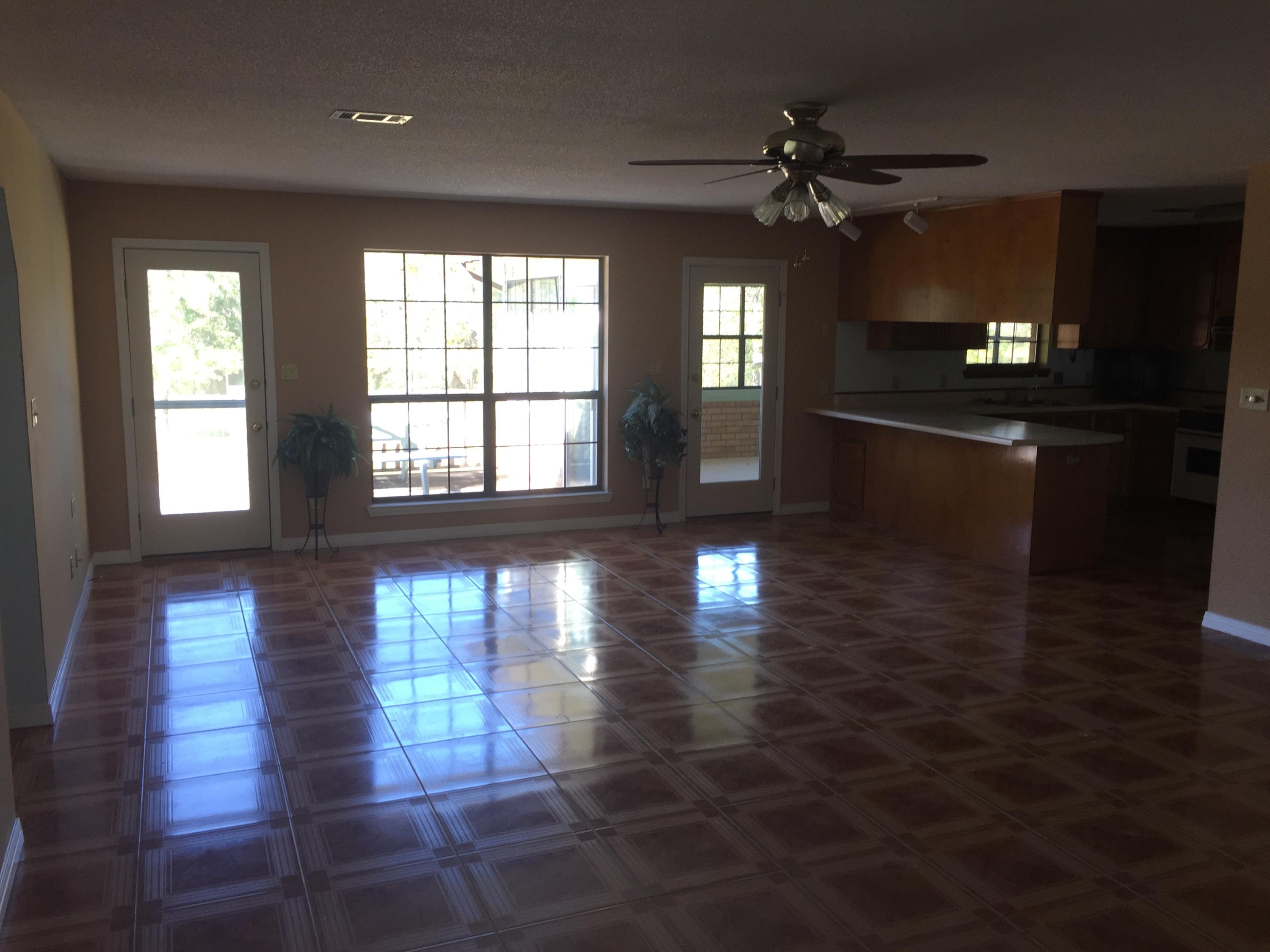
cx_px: 635
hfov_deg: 61.7
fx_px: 1064
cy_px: 476
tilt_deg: -9.6
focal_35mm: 29
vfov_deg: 48.2
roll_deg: -0.7
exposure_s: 1/60
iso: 32
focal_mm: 4.15
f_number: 2.2
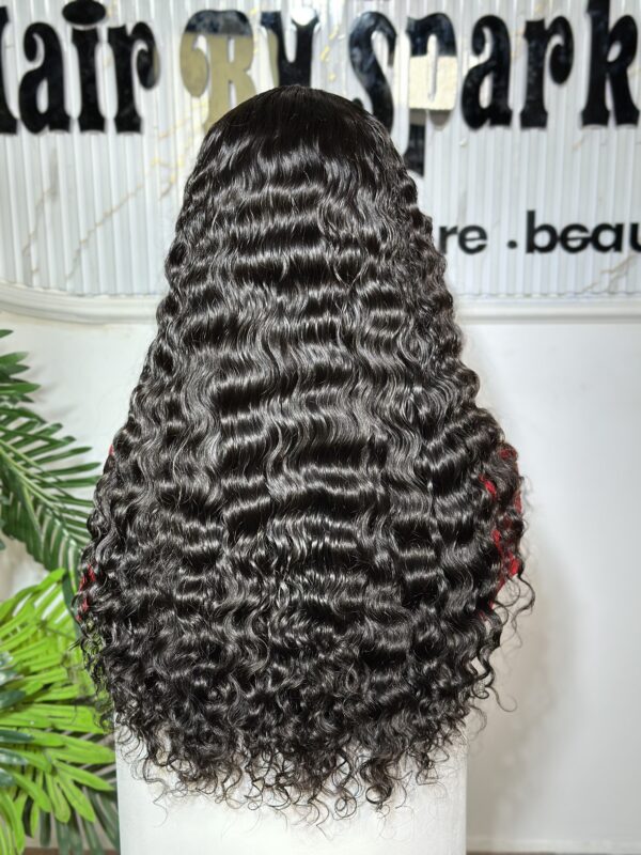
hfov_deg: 30.3
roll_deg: -0.3
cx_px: 320
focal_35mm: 48
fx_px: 1185
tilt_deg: -12.9
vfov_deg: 39.7
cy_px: 428
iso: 80
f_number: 1.78
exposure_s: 1/224
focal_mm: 6.86
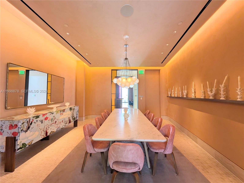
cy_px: 92
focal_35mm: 12
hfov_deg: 110.5
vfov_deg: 94.6
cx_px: 122
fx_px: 85
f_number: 1.95
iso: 36
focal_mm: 2.23
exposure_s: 1/79.4
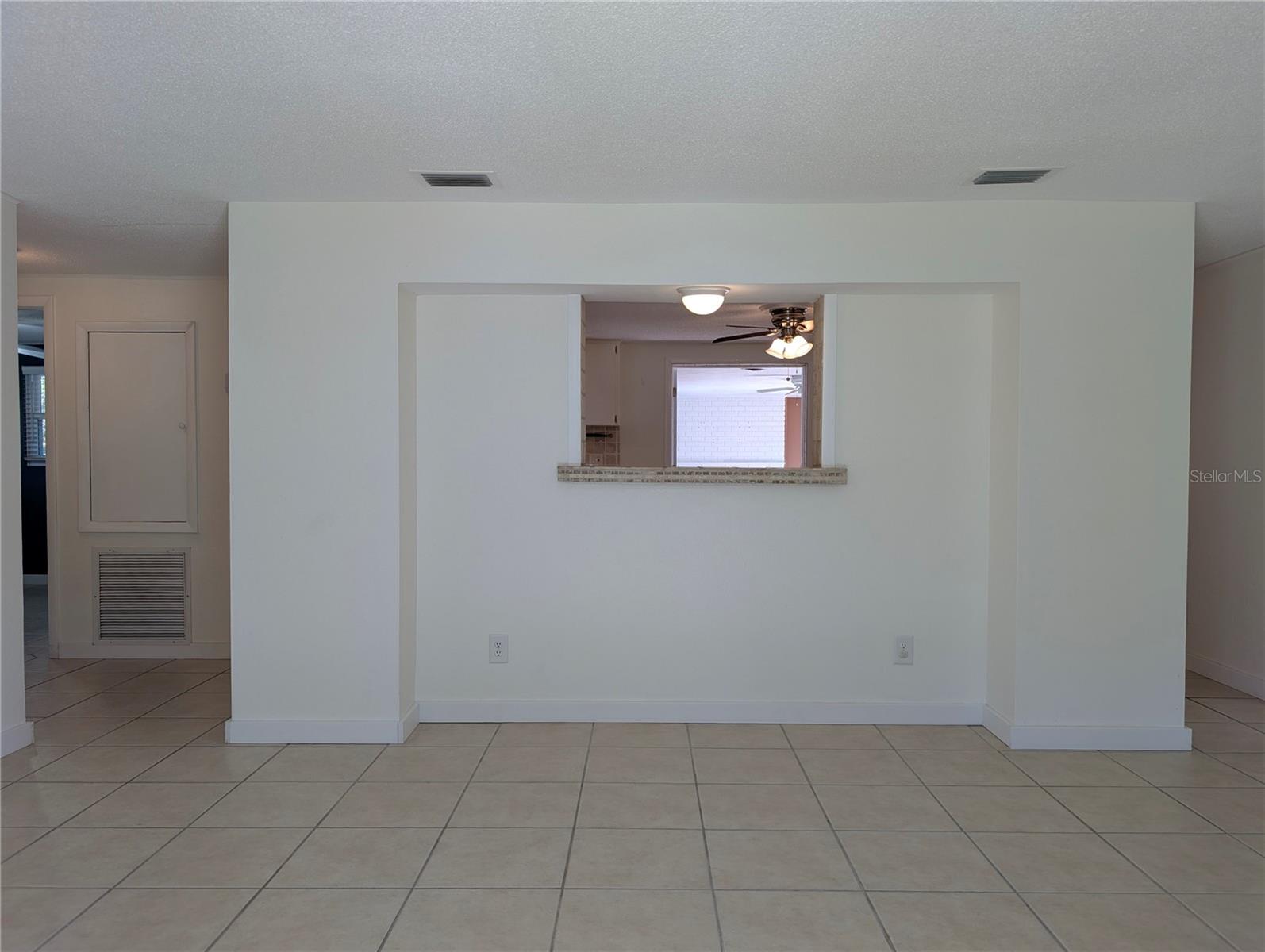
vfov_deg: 56.9
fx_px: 878
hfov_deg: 71.5
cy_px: 476
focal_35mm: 24
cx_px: 632
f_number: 1.68
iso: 19
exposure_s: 1/73.7
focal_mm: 6.9
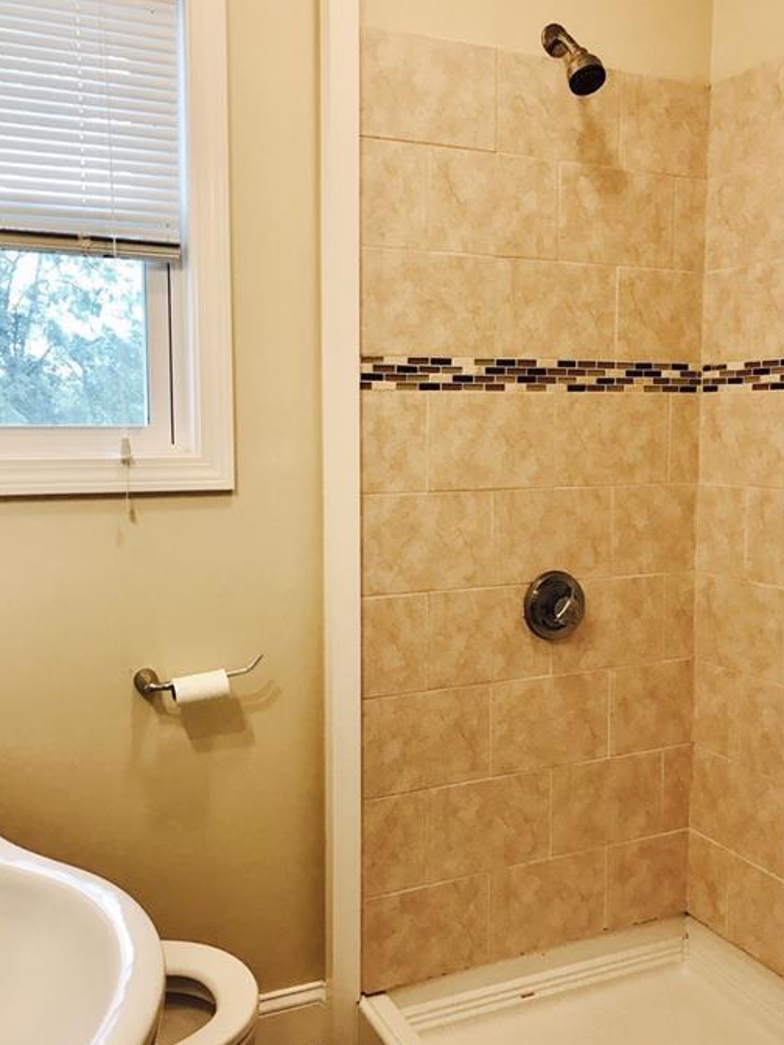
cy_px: 516
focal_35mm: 32
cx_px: 367
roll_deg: +0.1
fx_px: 966
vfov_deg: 56.8
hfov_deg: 44.1
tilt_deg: -5.5
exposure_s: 1/30
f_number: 1.8
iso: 20
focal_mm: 3.99
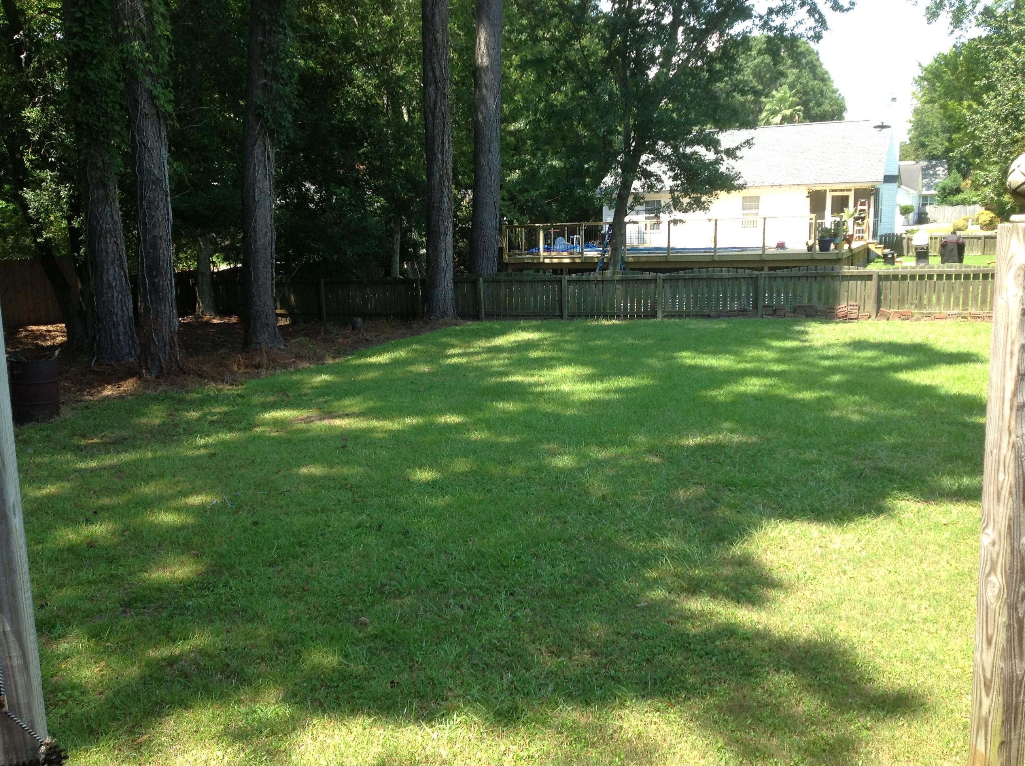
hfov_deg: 52.7
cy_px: 383
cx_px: 512
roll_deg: +0.0
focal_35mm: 35
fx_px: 1035
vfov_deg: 40.6
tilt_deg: -7.5
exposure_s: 1/282
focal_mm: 4.28
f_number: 2.4
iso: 50
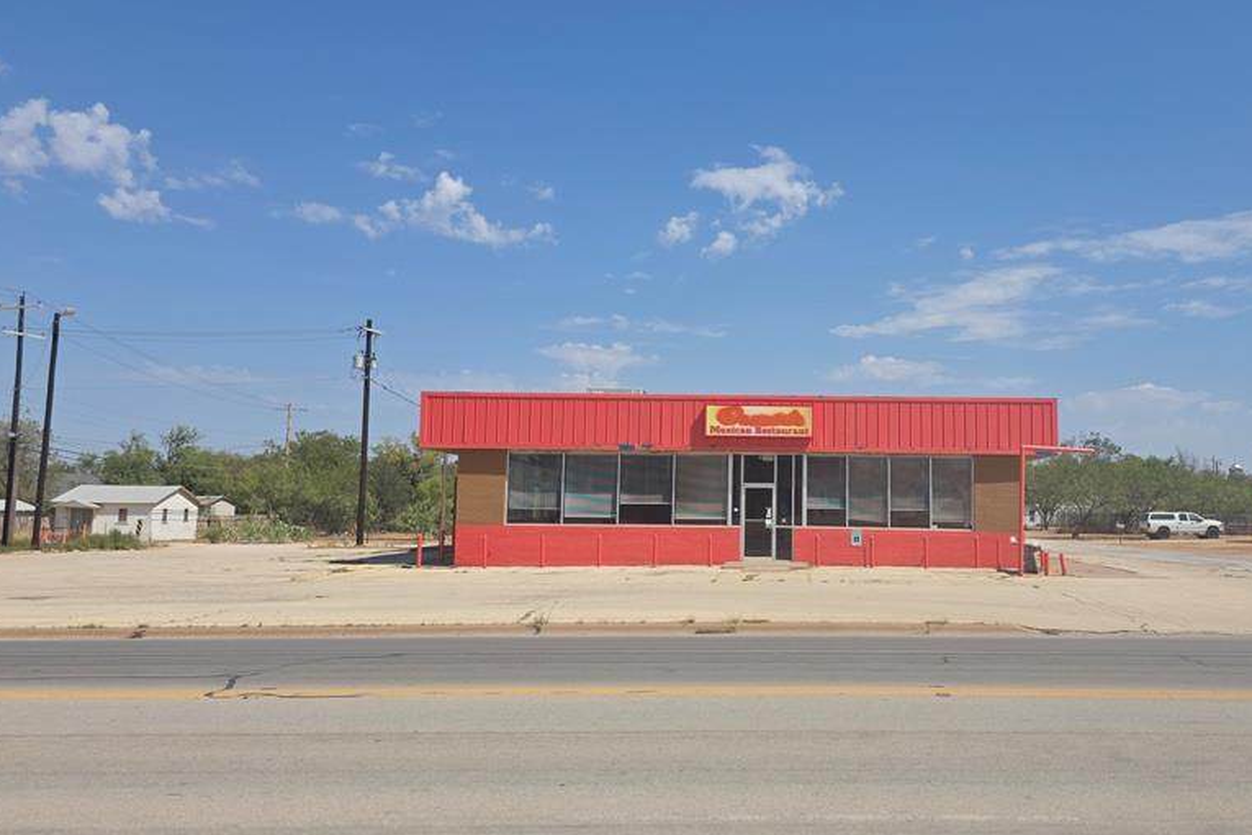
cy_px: 416
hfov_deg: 58.1
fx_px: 1113
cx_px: 774
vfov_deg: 41.1
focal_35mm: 32
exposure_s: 1/7944
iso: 64
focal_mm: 6.3
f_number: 1.7
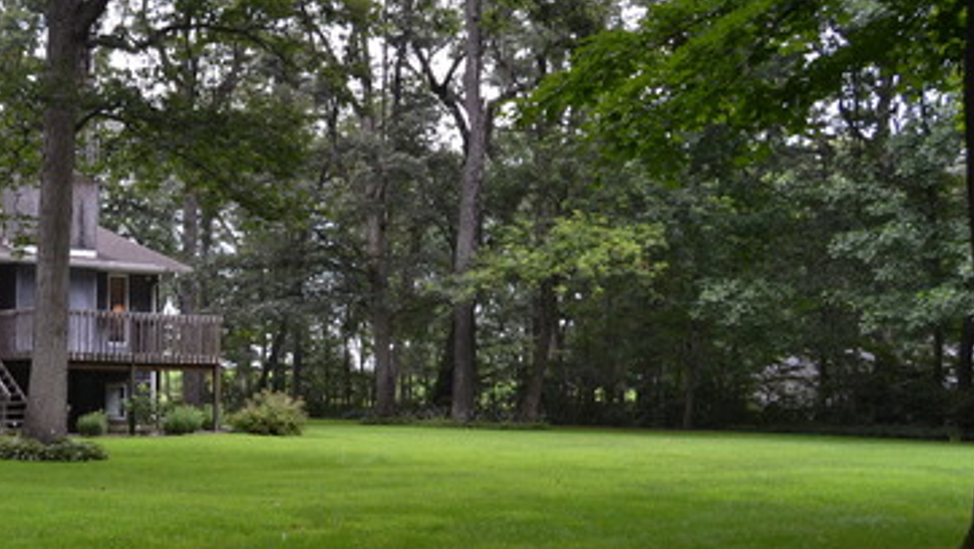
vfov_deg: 23.5
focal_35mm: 50
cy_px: 459
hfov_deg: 38.9
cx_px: 132
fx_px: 1292
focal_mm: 18
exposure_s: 1/125
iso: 360
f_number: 5.6
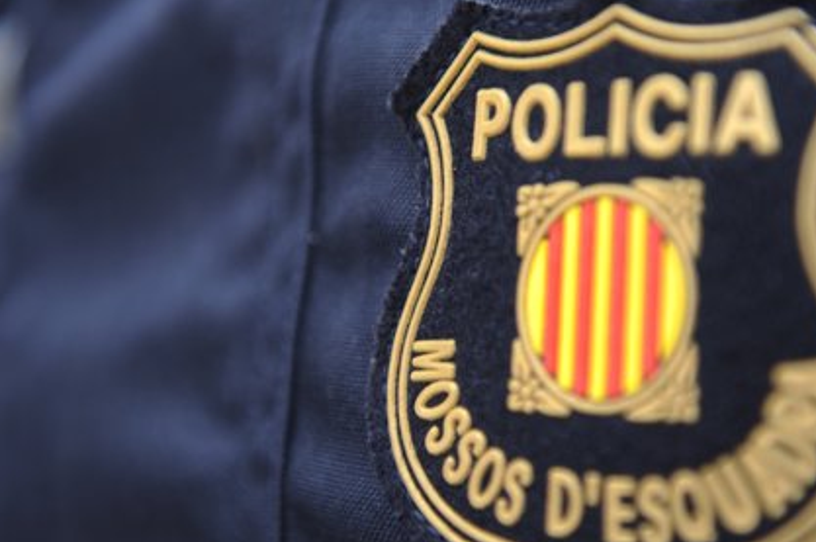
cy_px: 226
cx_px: 472
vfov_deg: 15.0
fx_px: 2060
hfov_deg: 22.4
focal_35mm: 91
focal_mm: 55
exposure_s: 1/125
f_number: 2.8
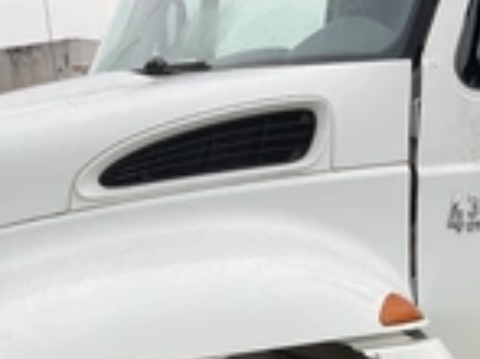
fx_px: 1095
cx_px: 235
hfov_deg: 24.7
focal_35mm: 79
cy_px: 437
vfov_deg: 17.7
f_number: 1.8
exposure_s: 1/650
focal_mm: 3
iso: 25
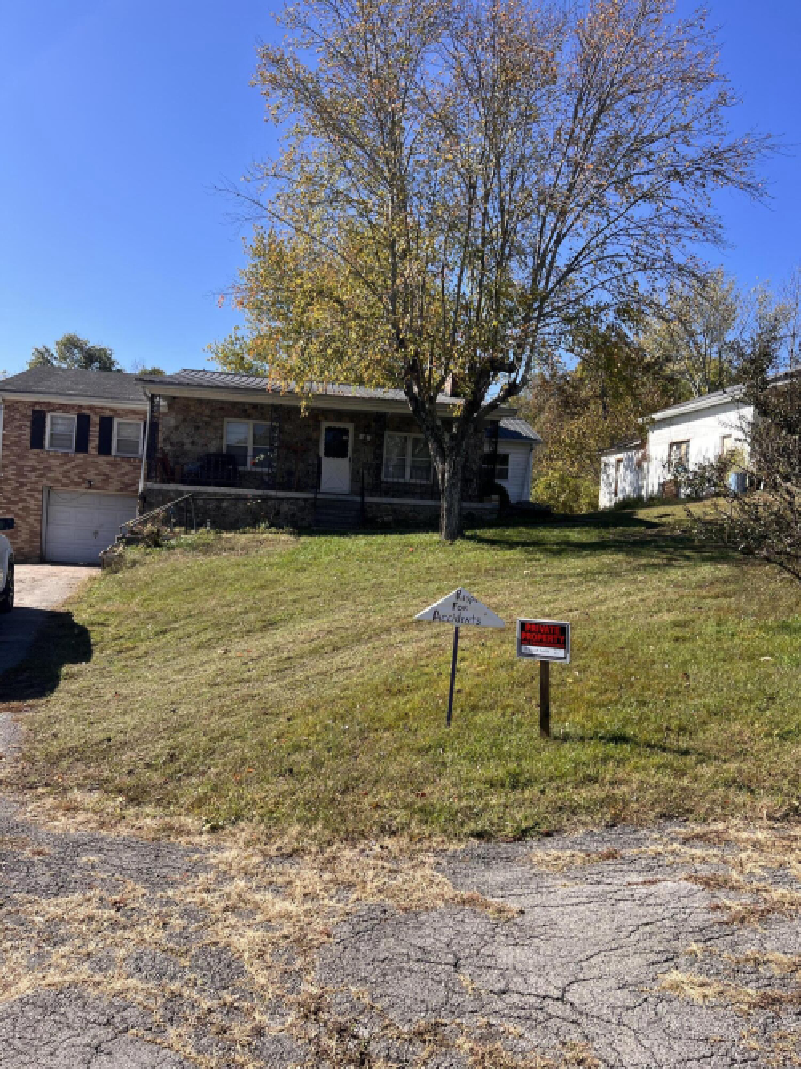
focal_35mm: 26
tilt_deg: -2.1
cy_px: 534
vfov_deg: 67.3
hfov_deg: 53.0
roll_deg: -3.9
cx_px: 400
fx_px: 802
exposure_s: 1/2571
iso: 50
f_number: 1.5
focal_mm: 5.7
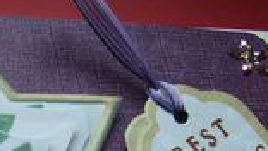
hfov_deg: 18.9
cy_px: 185
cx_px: -5
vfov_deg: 10.8
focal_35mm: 110
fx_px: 782
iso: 50
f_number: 2.8
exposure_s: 1/60
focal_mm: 5.8
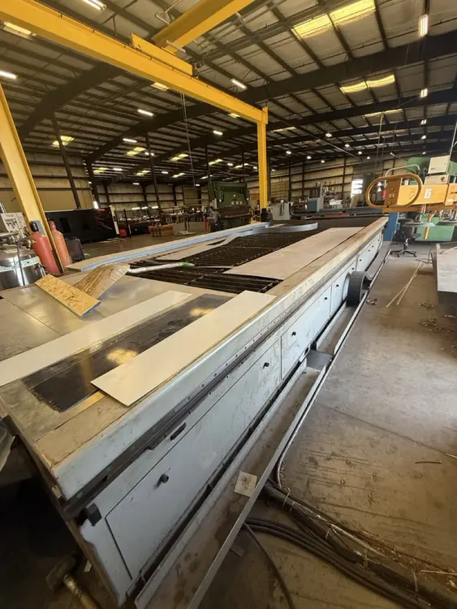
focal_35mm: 14
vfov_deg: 102.0
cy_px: 304
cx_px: 228
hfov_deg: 85.7
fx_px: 246
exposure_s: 1/120
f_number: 2.2
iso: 200
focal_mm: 2.2
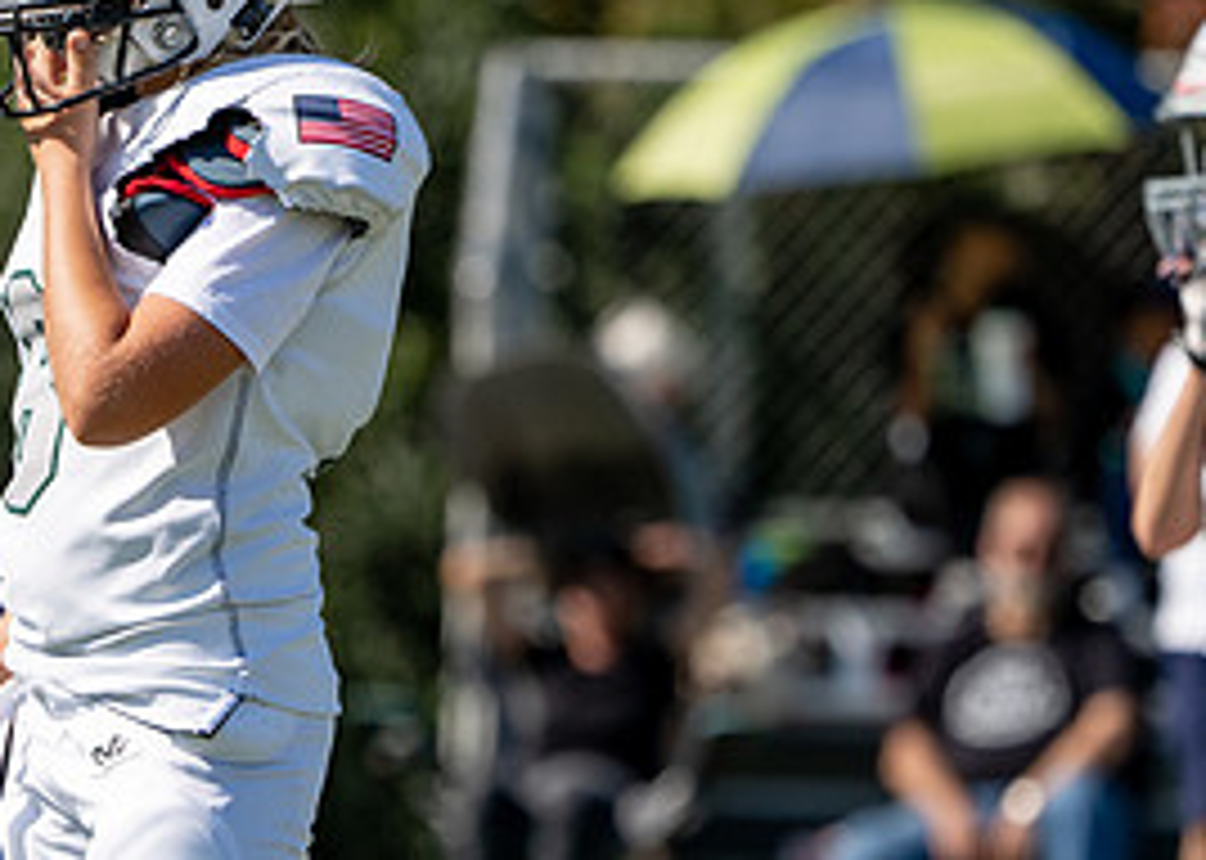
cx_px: 165
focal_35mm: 731
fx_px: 25019
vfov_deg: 2.0
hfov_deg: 2.8
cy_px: 622
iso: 100
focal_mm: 297
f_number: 5.6
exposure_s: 1/1000
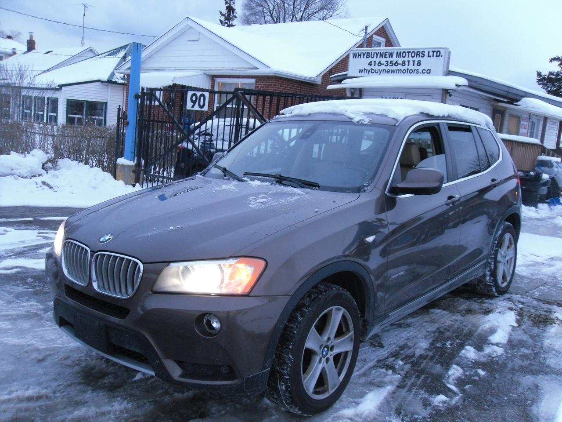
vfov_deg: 40.7
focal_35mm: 35
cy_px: 211
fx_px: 568
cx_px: 281
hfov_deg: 52.6
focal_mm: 6.3
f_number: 3.5
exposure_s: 1/22
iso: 200
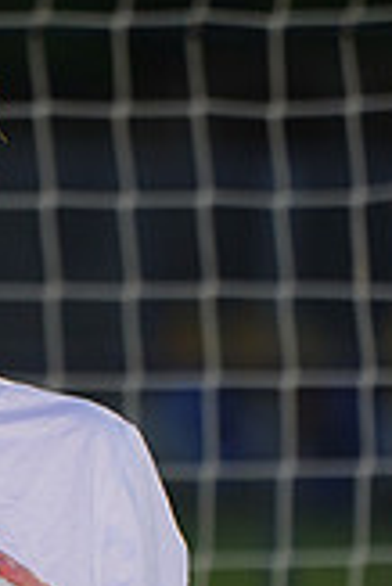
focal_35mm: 1419
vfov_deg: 1.5
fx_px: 23126
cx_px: -268
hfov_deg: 1.0
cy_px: 791
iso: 100
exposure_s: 1/200
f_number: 8
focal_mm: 400
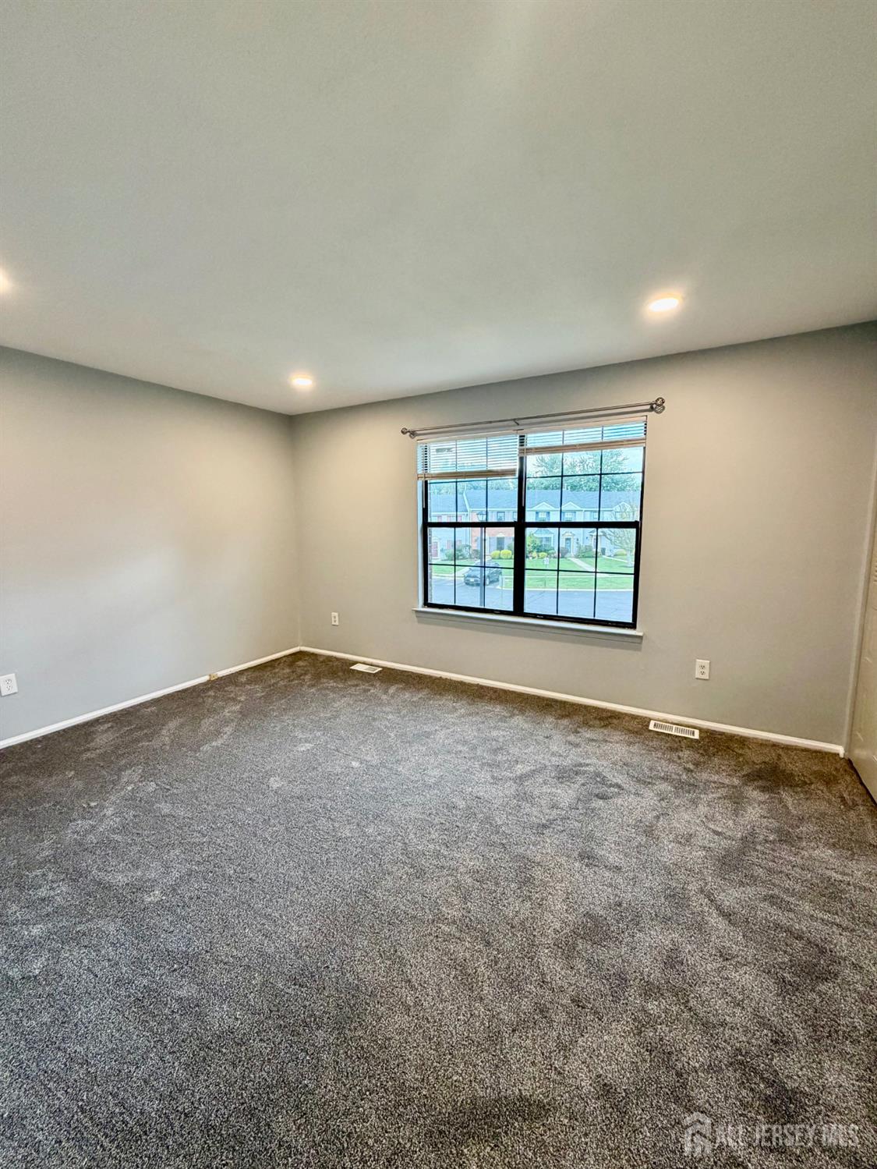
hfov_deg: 85.7
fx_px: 473
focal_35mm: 14
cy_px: 584
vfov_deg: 102.0
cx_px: 438
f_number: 2.2
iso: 160
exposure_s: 1/60
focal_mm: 2.22
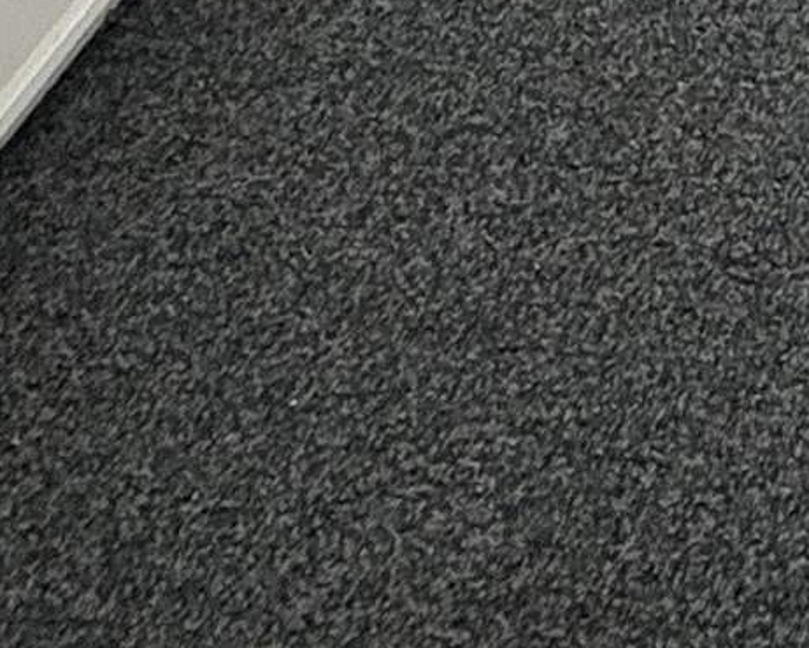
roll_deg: +1.1
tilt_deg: -15.8
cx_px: 1653
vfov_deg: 10.8
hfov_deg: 16.0
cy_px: -1342
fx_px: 2179
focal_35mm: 91
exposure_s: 1/120
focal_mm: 2.22
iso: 100
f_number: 2.2
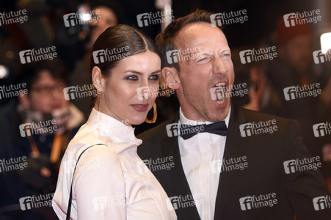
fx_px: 1792
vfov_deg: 7.0
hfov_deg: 10.6
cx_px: 166
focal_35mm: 195
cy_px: 110
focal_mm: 130
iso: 400
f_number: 3.2
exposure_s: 1/320
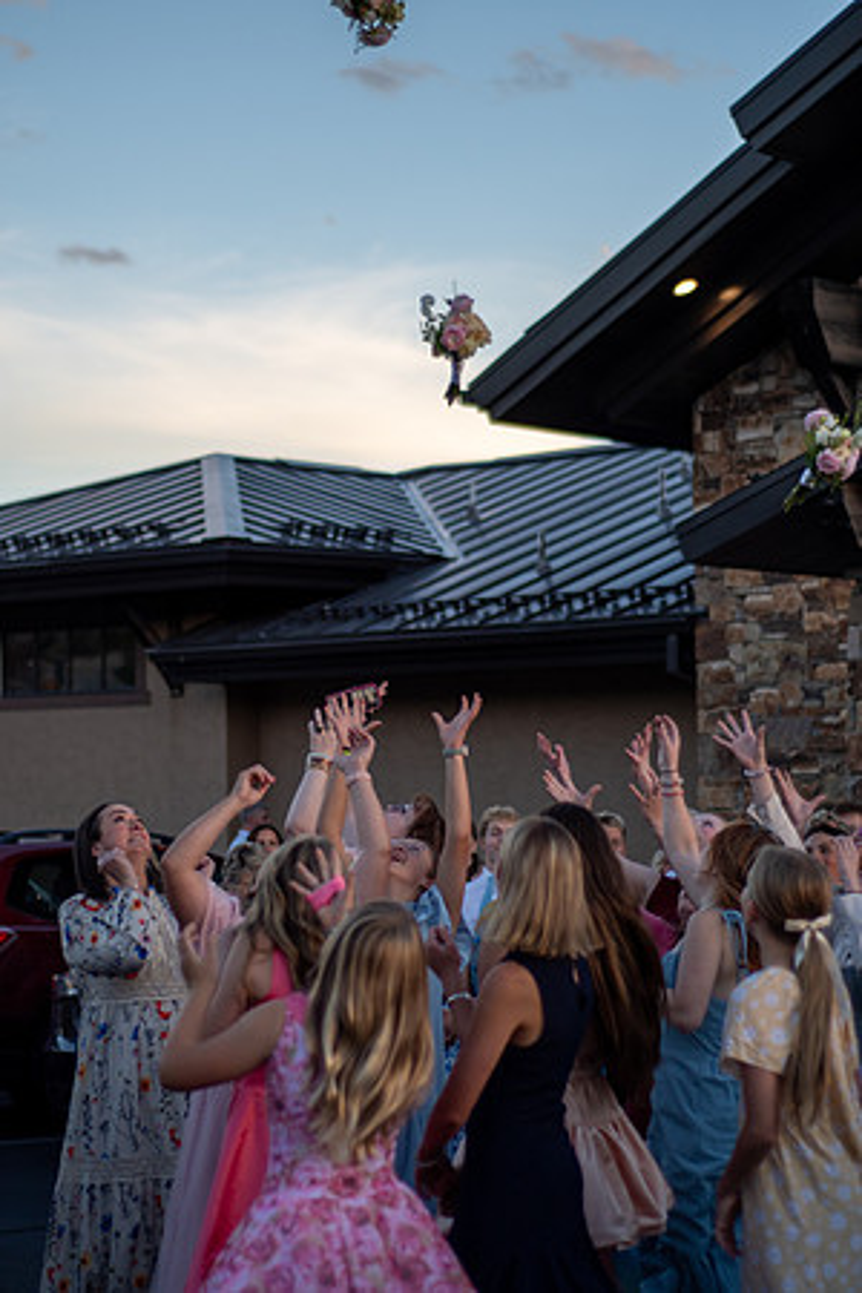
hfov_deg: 18.2
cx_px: 431
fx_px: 2694
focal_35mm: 75
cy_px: 646
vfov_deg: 27.0
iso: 200
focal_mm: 50
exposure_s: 1/2000
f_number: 1.8
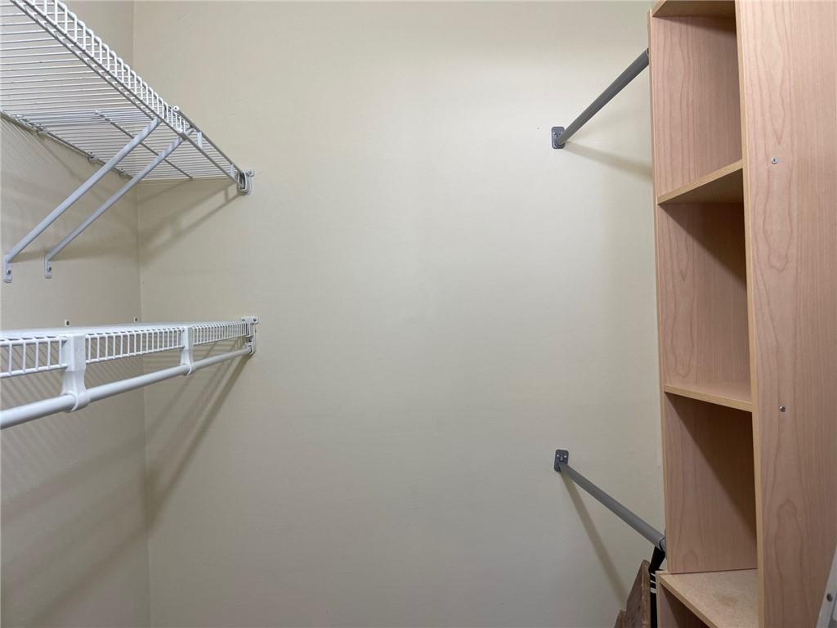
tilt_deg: -0.1
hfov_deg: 67.3
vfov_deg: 53.1
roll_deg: +1.7
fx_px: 629
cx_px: 418
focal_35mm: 26
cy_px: 314
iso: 100
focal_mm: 5.1
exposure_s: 1/120
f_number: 1.6
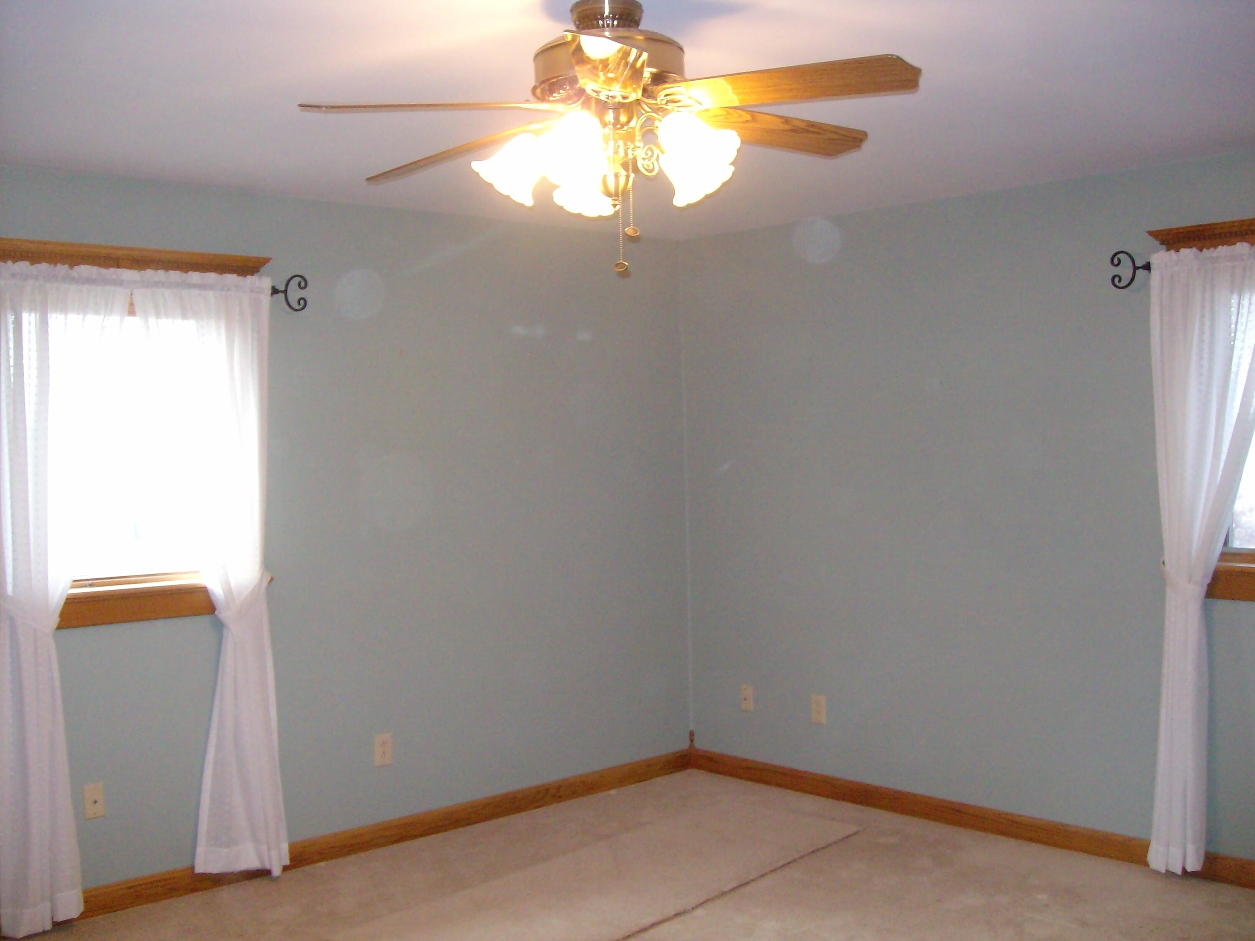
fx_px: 1269
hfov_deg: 52.6
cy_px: 470
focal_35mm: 35
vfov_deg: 40.7
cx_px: 628
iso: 284
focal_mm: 5.8
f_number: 2.8
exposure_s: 1/40
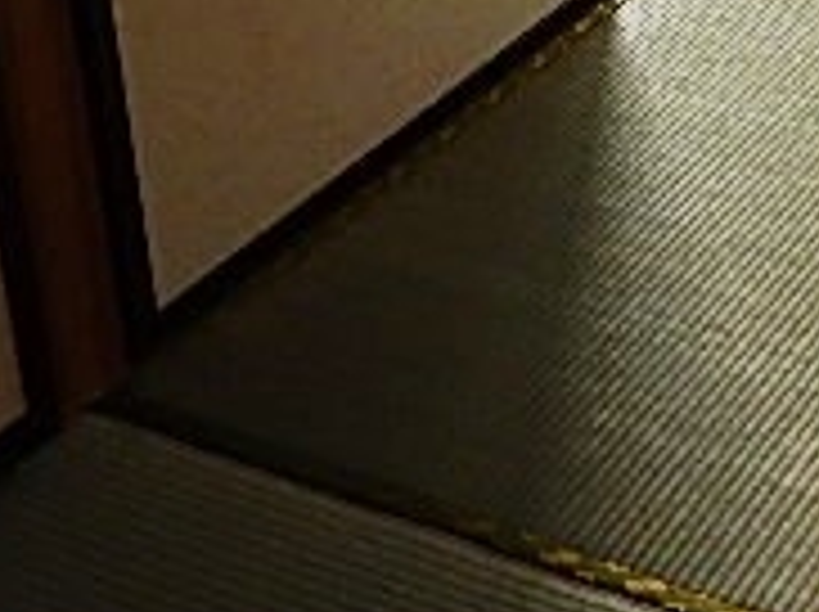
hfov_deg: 20.2
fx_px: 2079
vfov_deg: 15.1
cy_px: -400
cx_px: 1102
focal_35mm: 88
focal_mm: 4.5
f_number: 3.4
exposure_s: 1/250
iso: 220
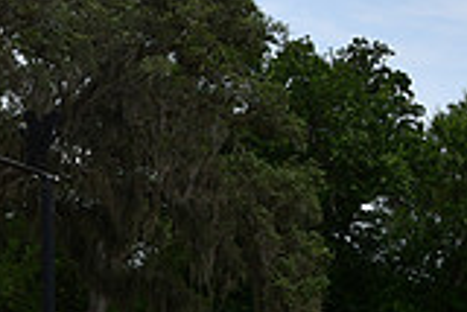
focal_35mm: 174
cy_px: 226
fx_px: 2259
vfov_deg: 7.9
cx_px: -172
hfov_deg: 11.4
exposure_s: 1/400
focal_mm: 32
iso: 125
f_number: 10
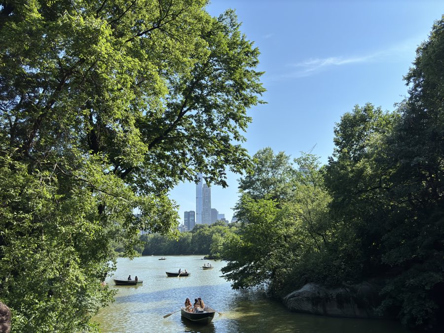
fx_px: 333
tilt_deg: +13.6
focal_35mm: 26
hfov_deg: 67.3
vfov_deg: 53.1
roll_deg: +2.1
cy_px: 166
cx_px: 222
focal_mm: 5.96
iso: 50
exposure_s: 1/3205
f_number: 1.6
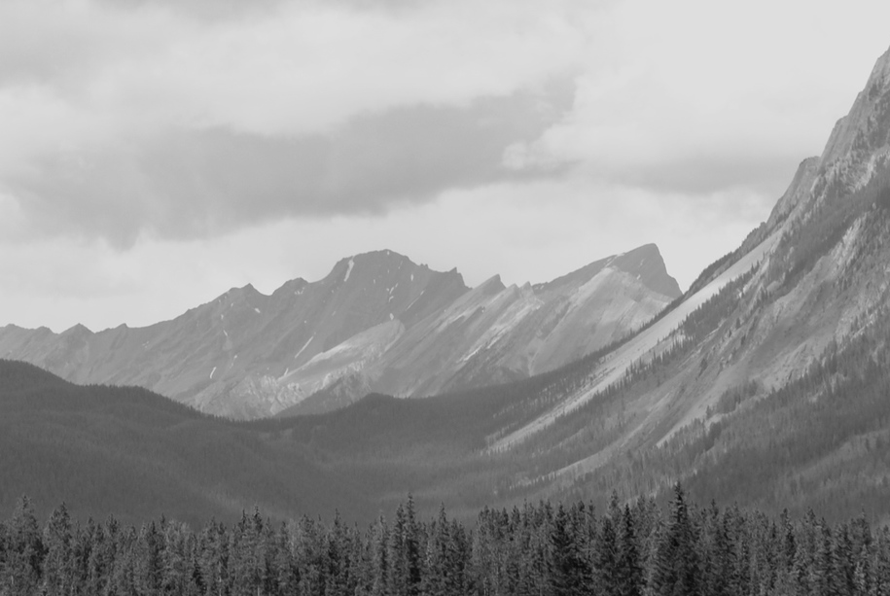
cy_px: 472
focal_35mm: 225
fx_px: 5580
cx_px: 337
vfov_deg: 6.1
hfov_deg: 9.1
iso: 100
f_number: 6.3
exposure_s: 1/160
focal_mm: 55
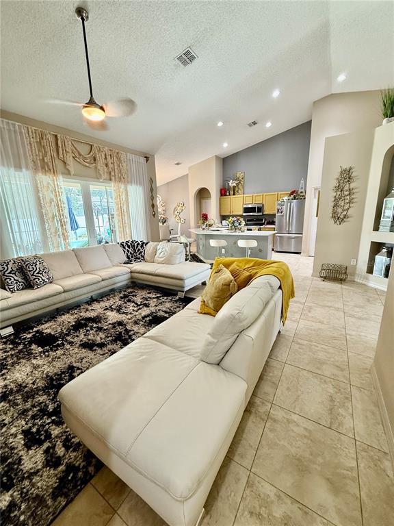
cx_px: 197
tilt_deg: -11.7
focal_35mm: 14
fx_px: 212
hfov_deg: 85.7
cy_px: 263
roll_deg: +1.0
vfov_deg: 102.1
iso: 320
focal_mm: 2.22
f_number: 2.2
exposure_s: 1/60
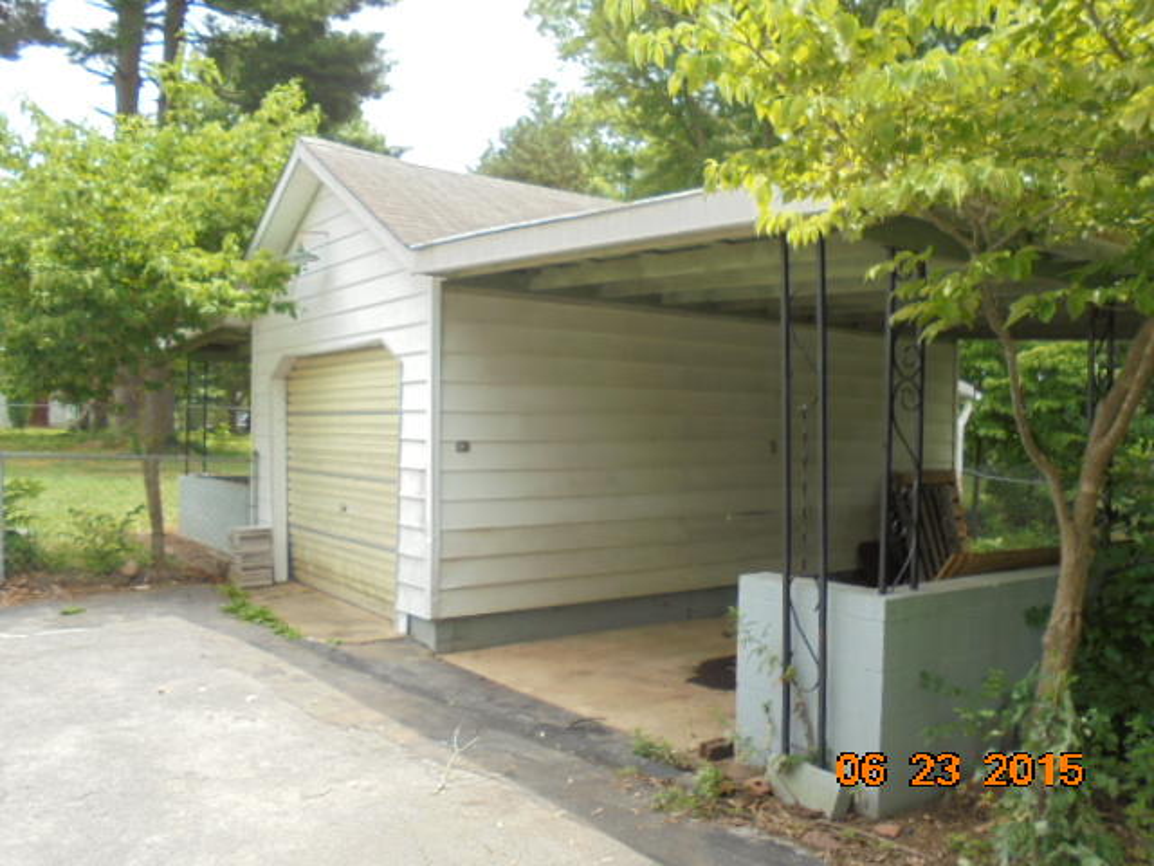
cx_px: 577
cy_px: 433
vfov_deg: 48.2
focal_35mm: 29
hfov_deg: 61.7
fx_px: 967
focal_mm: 5.3
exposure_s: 1/200
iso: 100
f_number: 3.7
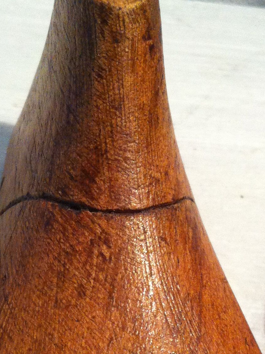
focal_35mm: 80
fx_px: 817
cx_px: 118
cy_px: 265
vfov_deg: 24.2
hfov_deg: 18.4
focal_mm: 3.85
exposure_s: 1/17
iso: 250
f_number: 2.8
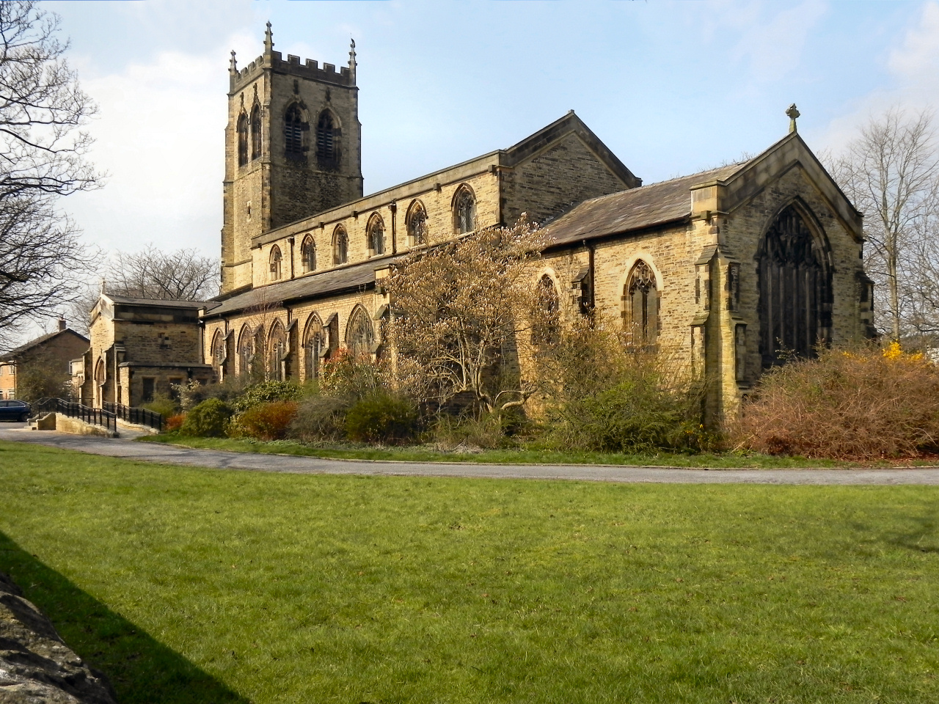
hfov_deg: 55.4
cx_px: 470
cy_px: 352
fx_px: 895
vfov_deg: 42.9
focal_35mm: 33
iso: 160
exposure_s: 1/347
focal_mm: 5.9
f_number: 6.3
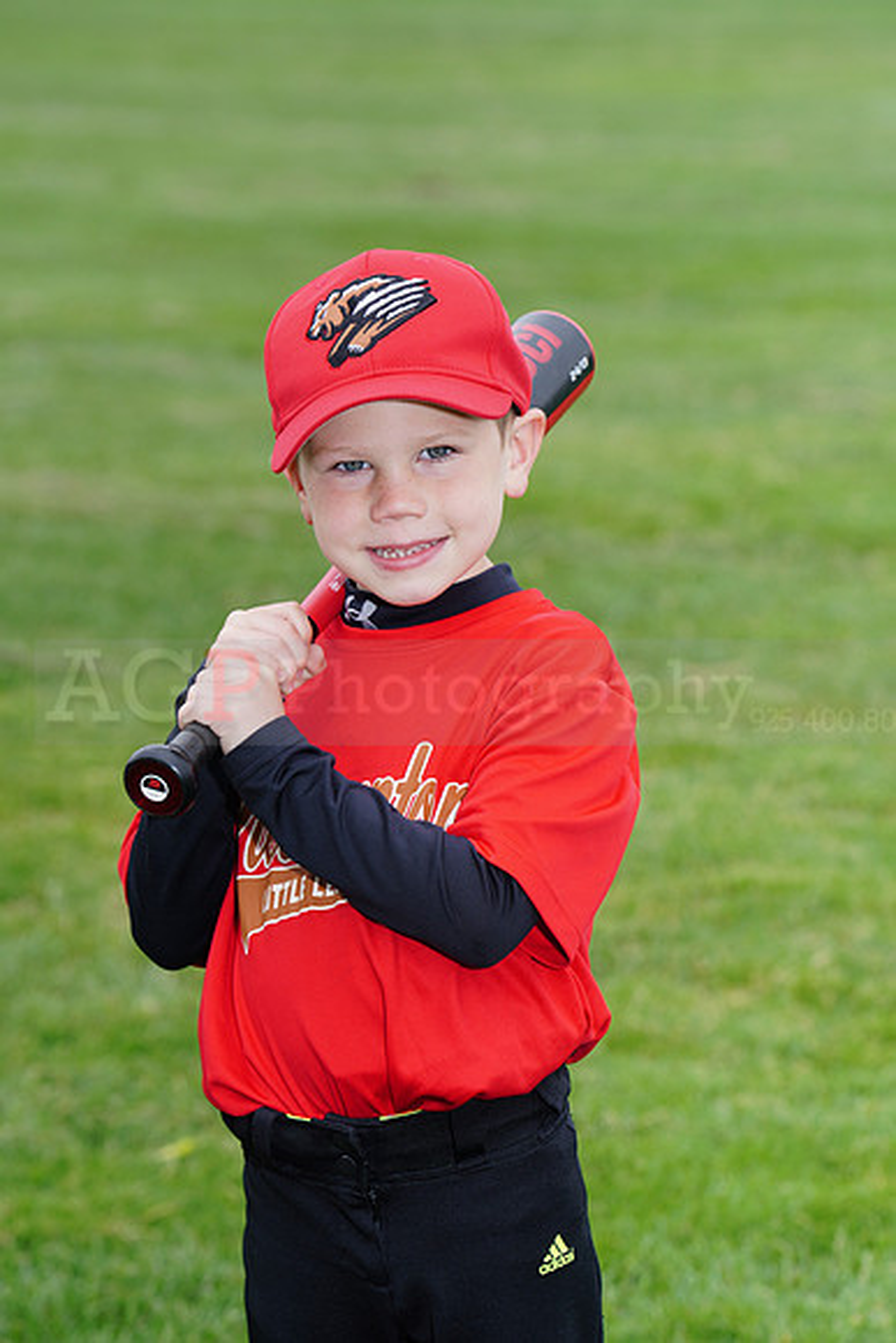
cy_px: 672
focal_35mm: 200
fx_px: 7462
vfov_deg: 10.3
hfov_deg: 6.9
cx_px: 448
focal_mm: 200
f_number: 9
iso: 200
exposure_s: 1/250
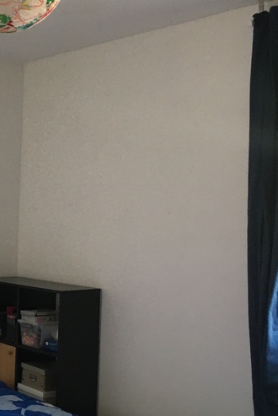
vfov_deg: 32.8
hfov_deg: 20.2
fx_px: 706
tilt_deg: -1.1
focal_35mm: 61
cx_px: -92
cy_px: 233
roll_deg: -1.4
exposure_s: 1/33
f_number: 2.2
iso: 50
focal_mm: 4.15
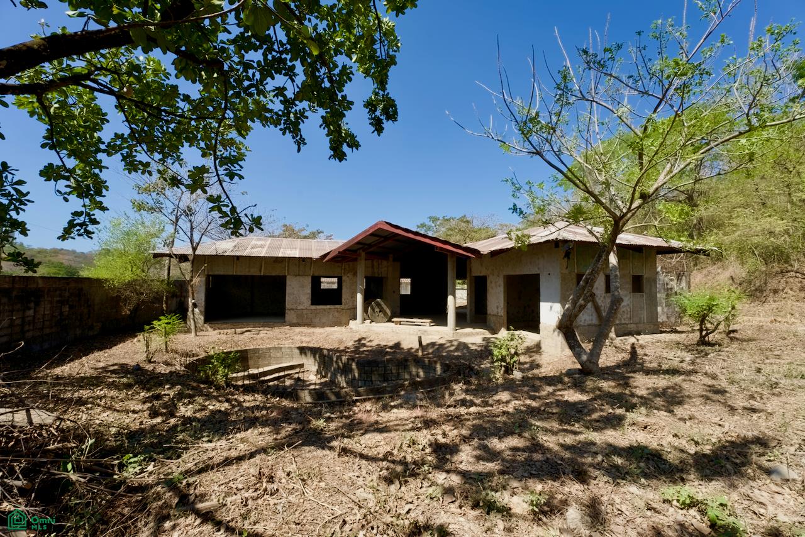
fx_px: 313
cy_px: 268
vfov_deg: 81.2
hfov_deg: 104.2
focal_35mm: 14
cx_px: 402
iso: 100
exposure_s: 1/125
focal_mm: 14
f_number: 11
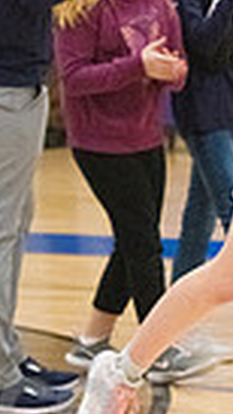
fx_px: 6056
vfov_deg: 3.9
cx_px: 378
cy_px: 115
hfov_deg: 2.2
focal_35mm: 551
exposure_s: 1/1600
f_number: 4.5
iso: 10000
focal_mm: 160
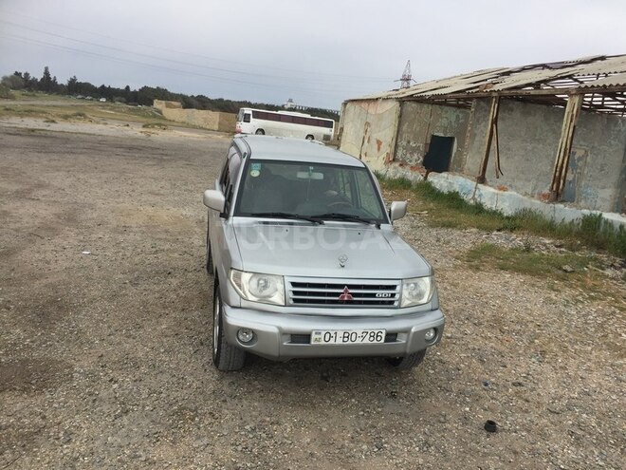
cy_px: 235
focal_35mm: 29
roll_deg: -5.5
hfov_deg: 61.7
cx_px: 313
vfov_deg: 48.2
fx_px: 524
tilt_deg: -8.4
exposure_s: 1/1099
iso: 32
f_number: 2.2
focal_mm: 4.15
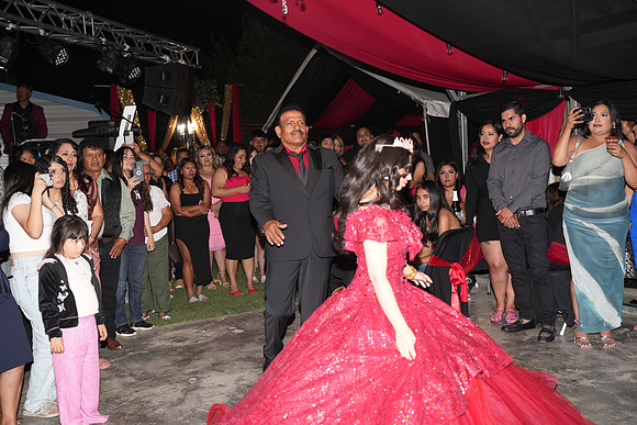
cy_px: 212
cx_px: 318
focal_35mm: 40
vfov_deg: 33.4
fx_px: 708
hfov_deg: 48.4
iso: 1250
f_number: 3.5
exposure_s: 1/200
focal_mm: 40
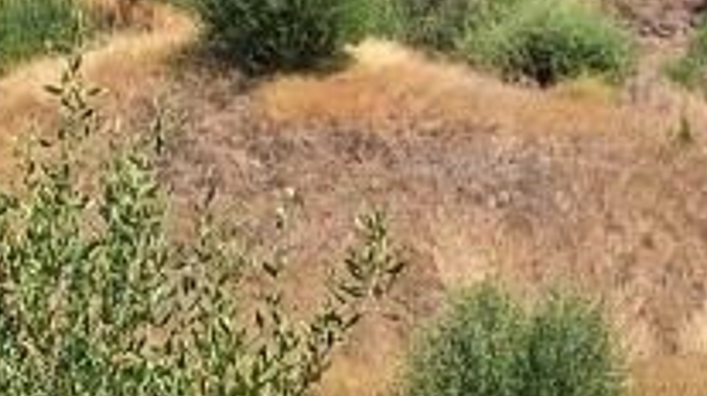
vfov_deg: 9.7
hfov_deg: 15.1
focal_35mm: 124
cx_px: 1260
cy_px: 82
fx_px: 2323
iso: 40
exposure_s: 1/2137
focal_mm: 5.54
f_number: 1.8
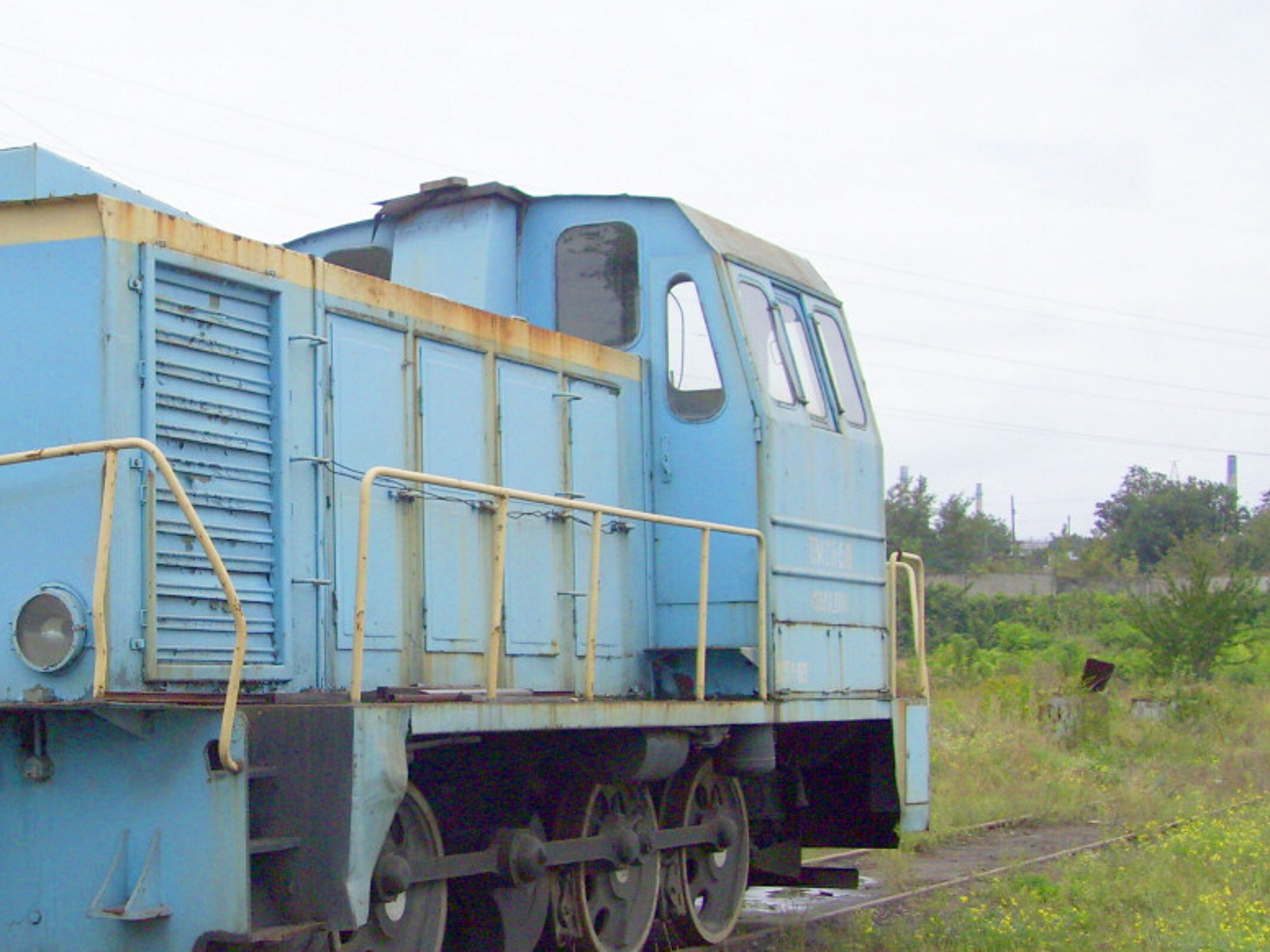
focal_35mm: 65
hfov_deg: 29.3
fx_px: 2384
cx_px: 292
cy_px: 486
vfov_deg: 22.6
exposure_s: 1/400
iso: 80
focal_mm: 7.1
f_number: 3.4
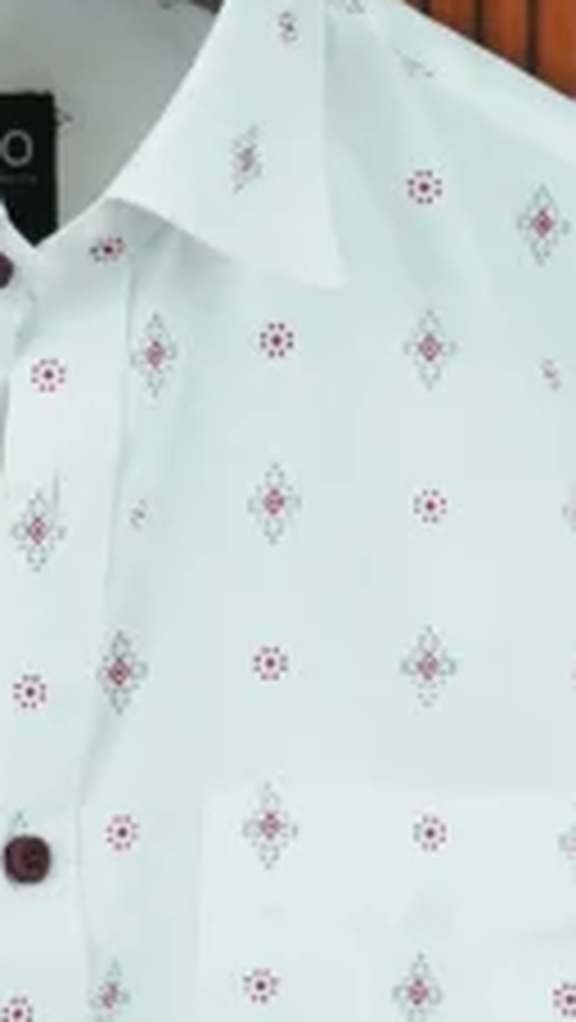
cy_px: 1189
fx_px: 6559
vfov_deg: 8.8
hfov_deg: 5.0
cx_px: -14
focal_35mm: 242
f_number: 8
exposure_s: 1/161
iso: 1600
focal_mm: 50
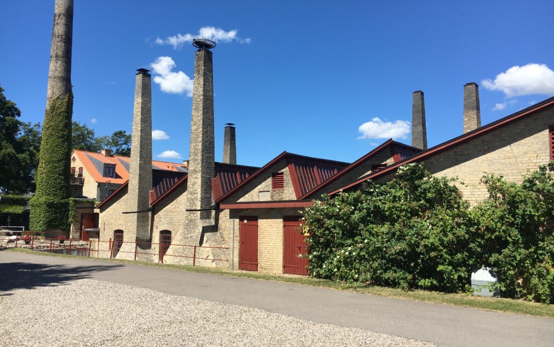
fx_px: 468
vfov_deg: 40.6
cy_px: 169
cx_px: 276
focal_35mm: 31
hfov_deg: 61.2
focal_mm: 4.15
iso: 25
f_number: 2.2
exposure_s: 1/1508
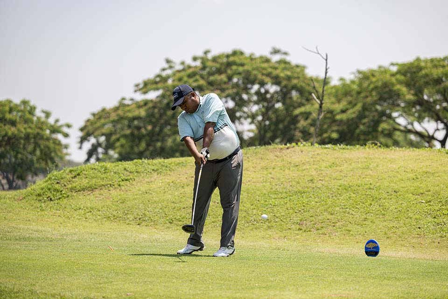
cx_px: 224
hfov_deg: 16.4
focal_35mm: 125
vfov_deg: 11.0
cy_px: 150
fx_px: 1555
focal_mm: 125
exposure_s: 1/3200
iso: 320
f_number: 3.2
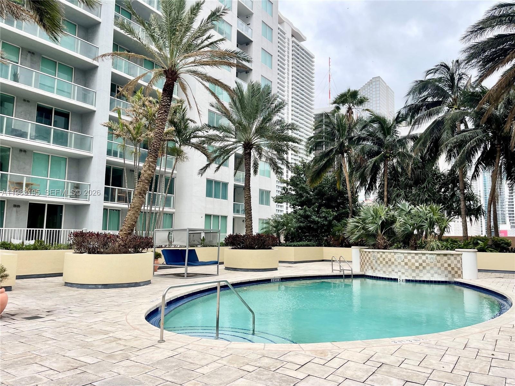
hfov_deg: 69.4
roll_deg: -0.6
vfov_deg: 54.9
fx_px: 372
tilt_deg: +5.8
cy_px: 193
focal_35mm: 25
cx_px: 258
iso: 32
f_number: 1.6
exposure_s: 1/621
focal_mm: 5.1
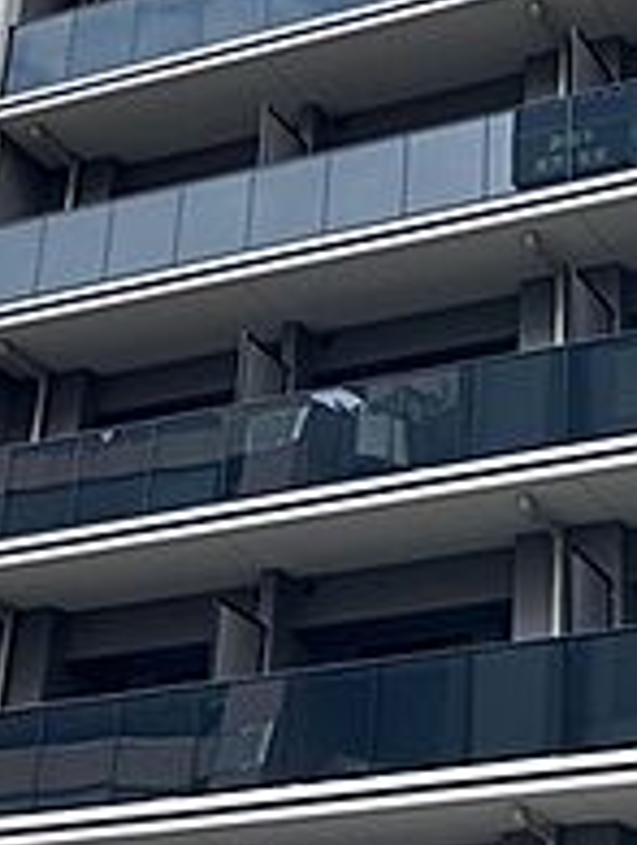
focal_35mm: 86
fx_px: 2103
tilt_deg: +27.6
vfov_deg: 22.6
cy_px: 303
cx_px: 485
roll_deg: -0.4
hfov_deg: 17.1
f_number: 1.8
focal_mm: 3.99
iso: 32
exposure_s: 1/694
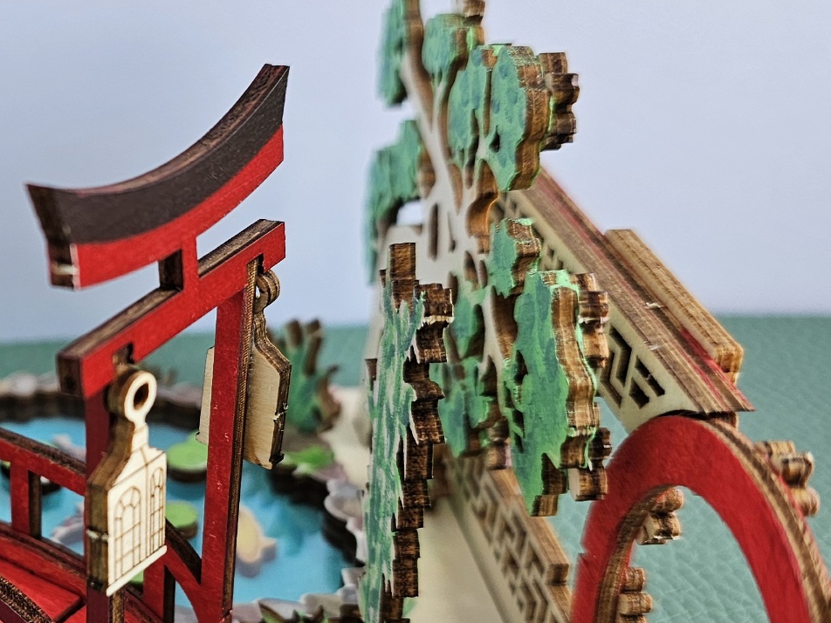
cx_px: -3
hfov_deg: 30.8
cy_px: 454
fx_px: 1392
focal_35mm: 58
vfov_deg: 25.0
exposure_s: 1/182
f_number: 1.7
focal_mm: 6.3
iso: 50
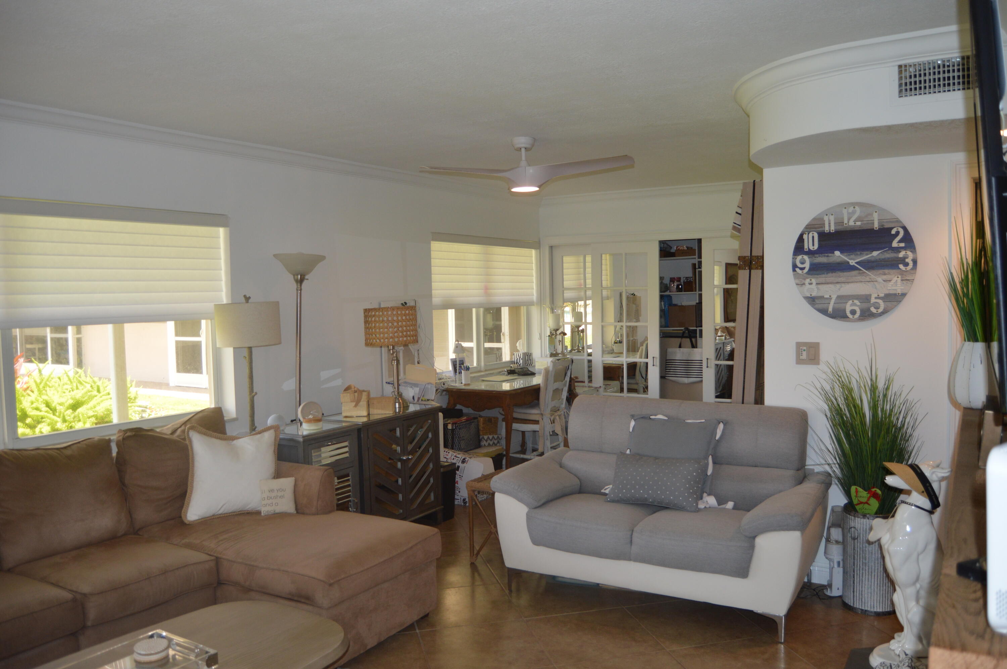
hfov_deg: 67.4
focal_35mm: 27
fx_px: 754
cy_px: 334
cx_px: 504
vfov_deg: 47.8
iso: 400
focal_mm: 18
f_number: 4
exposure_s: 1/125
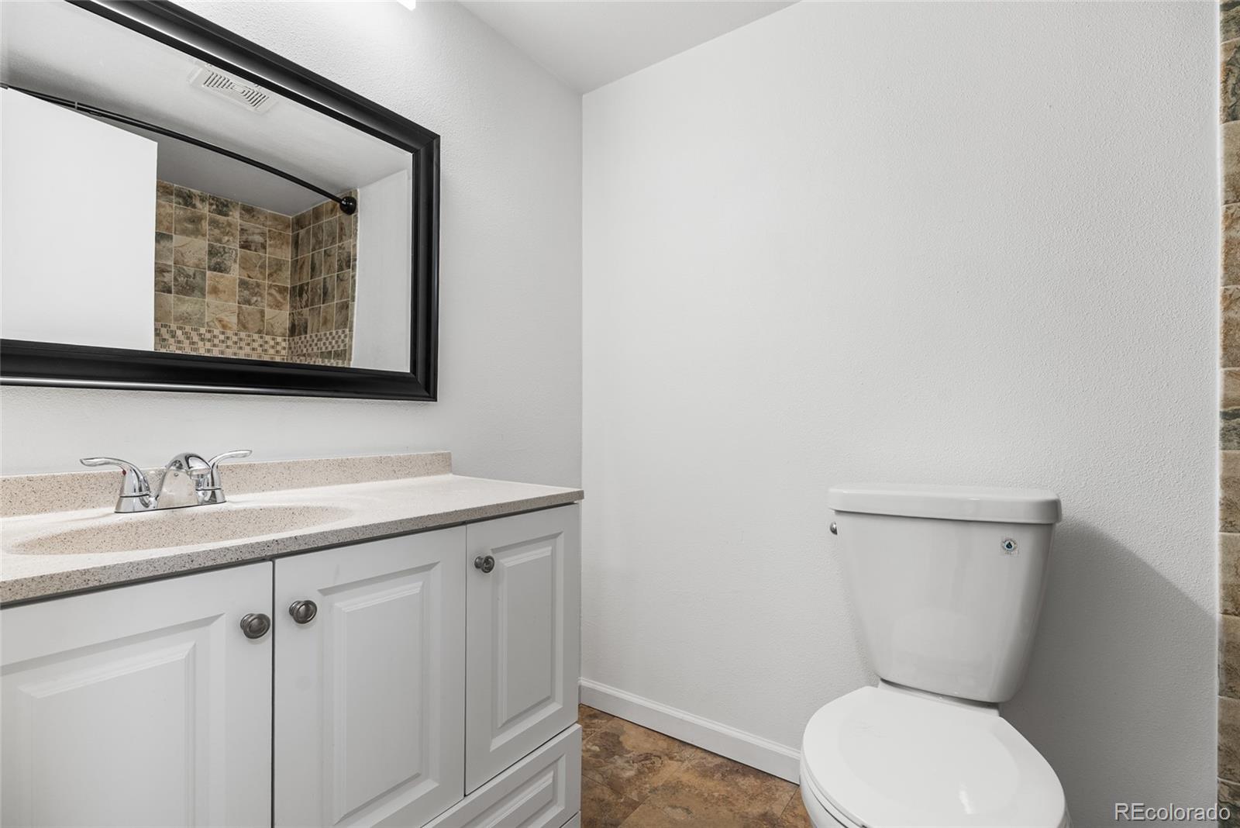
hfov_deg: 96.7
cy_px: 414
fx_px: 551
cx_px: 620
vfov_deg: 73.8
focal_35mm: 16
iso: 200
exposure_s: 1/1.67
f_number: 8
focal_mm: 16
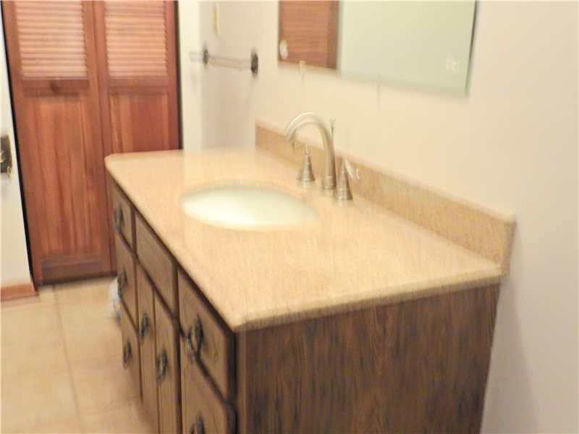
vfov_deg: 40.7
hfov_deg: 52.6
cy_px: 217
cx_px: 290
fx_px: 585
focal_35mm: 35
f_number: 4.8
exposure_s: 1/8
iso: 720
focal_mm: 6.3
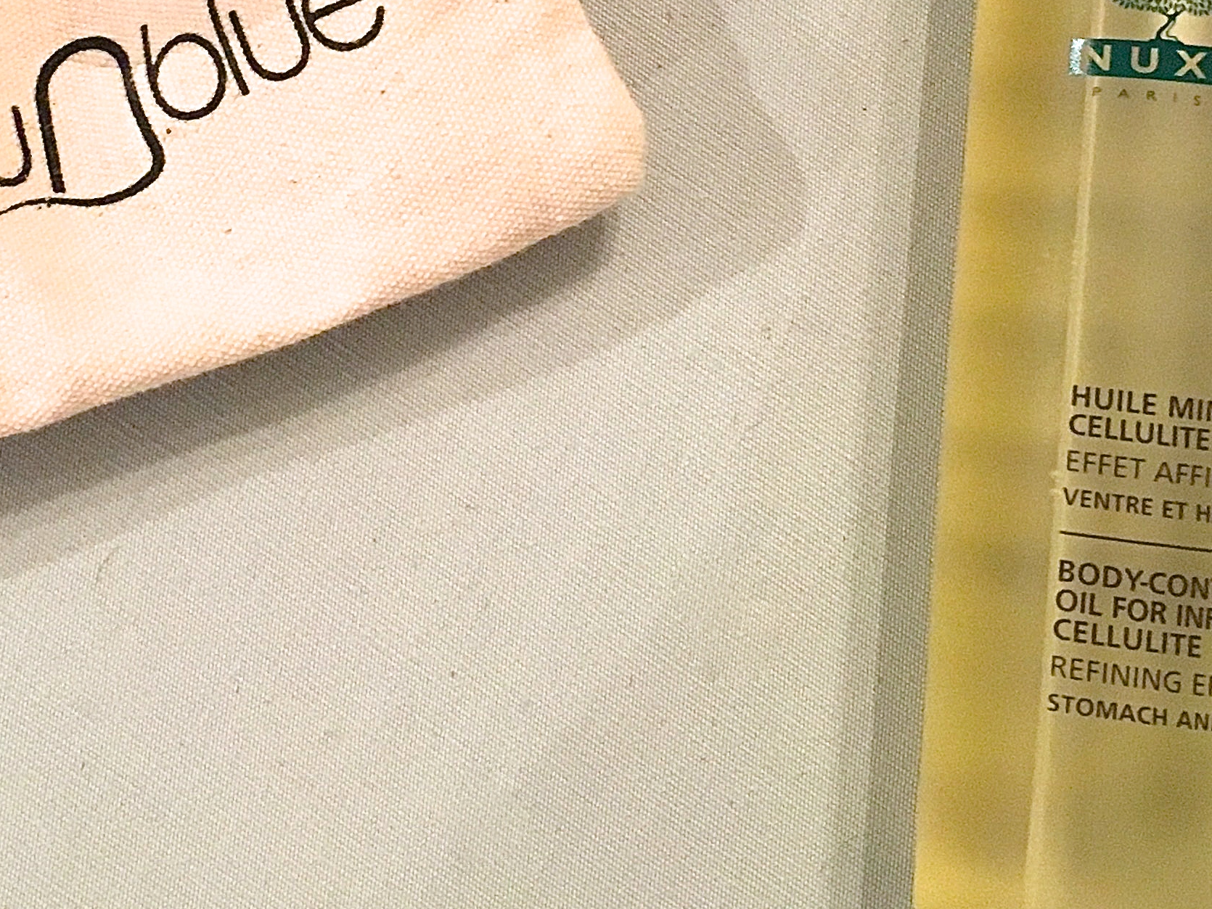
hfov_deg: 27.7
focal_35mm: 70
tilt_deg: -82.6
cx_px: 469
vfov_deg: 20.4
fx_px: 2451
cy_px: 14
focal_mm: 4.15
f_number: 2.2
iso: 200
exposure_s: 1/20
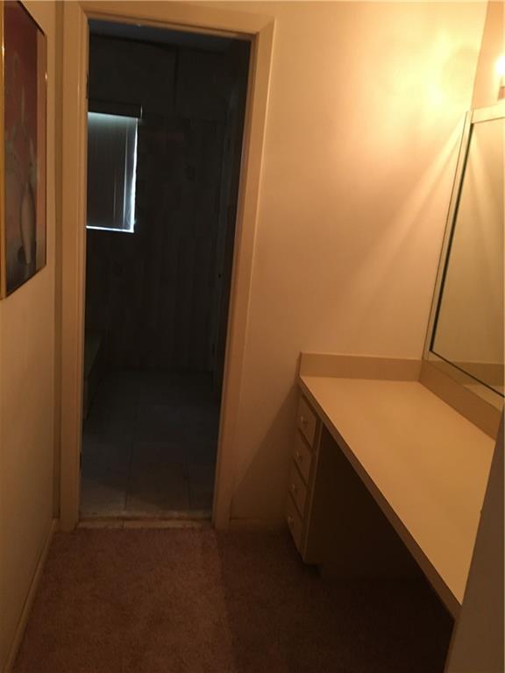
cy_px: 336
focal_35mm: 29
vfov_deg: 61.7
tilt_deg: -13.8
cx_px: 252
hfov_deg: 48.2
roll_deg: -4.2
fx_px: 564
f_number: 2.2
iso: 200
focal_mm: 4.15
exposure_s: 1/17
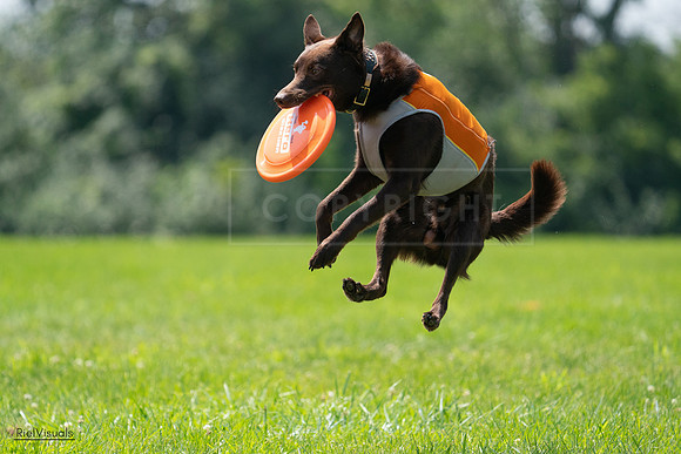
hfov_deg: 5.6
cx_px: 340
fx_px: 6968
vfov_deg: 3.7
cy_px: 227
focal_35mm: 368
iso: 2000
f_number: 6.3
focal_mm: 353
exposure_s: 1/4000
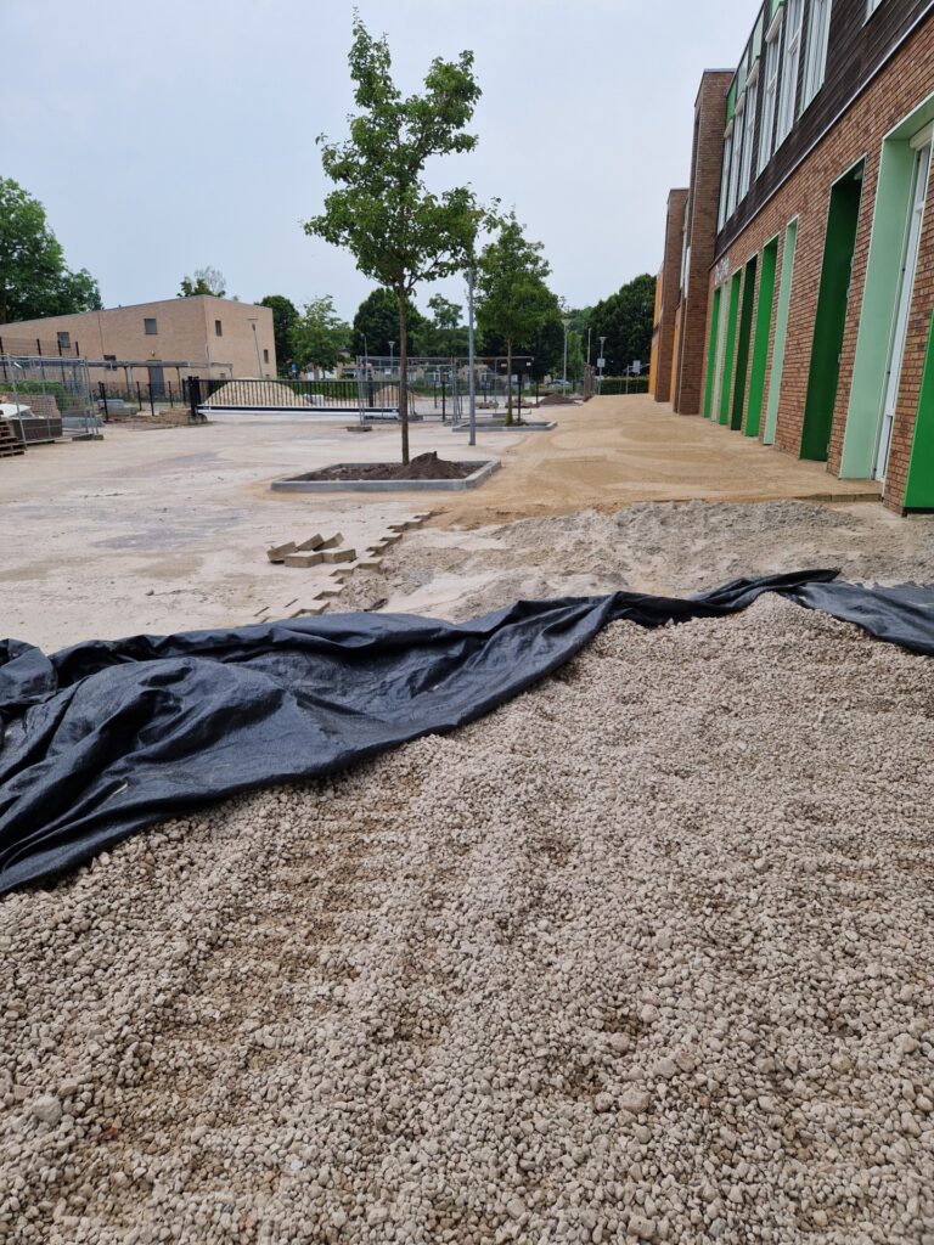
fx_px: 827
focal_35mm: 23
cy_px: 622
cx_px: 467
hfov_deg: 58.9
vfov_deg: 73.9
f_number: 1.8
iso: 50
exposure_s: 1/306
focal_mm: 5.4
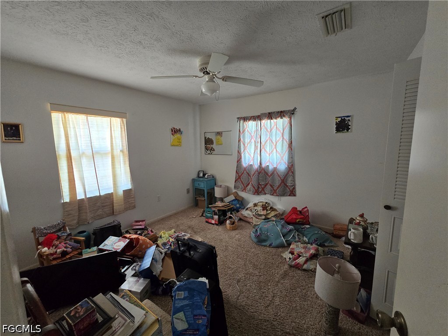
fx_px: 168
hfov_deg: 106.2
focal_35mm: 13
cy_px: 168
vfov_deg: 89.9
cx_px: 224
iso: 400
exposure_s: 1/100
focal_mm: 2.2
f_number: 2.2
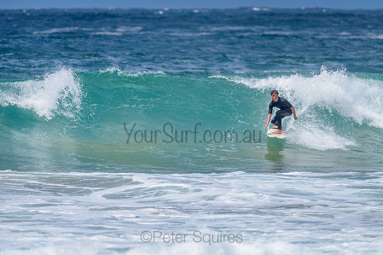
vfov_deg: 2.2
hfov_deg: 3.4
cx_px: 234
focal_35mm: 614
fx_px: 6536
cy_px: 101
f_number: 5.6
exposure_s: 1/2000
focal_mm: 500
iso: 125
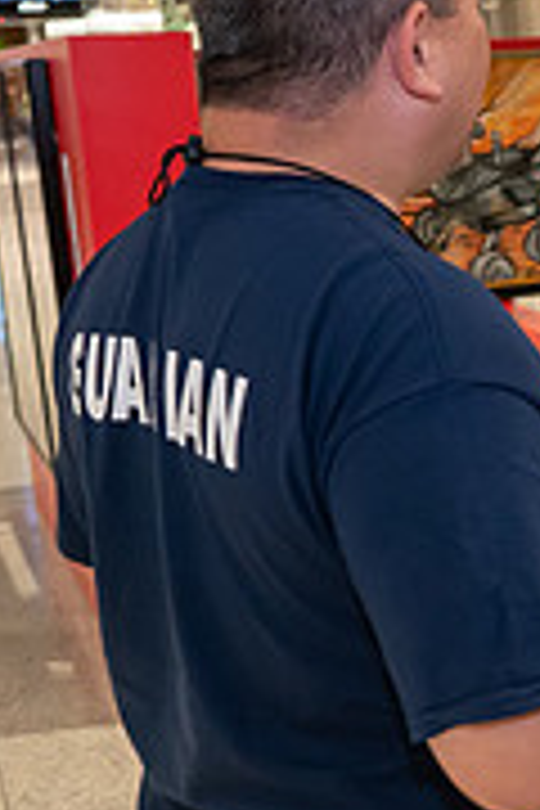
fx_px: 1845
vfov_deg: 24.7
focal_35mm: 82
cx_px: 716
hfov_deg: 15.8
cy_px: 518
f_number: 5
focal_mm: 25.5
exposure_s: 1/100
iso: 6400
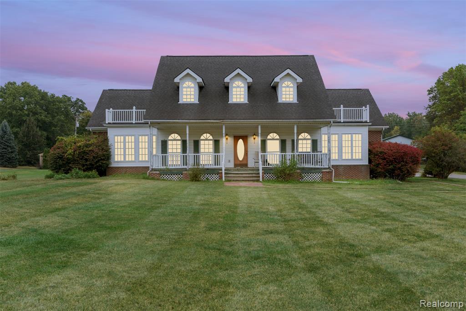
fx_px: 453
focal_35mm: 35
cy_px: 156
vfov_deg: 37.8
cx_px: 233
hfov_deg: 54.4
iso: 400
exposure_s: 1/60
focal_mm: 35
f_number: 8
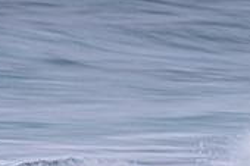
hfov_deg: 1.2
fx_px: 11863
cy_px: 231
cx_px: 193
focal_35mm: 1710
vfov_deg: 0.8
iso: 64
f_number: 16
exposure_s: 1/20
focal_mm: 500
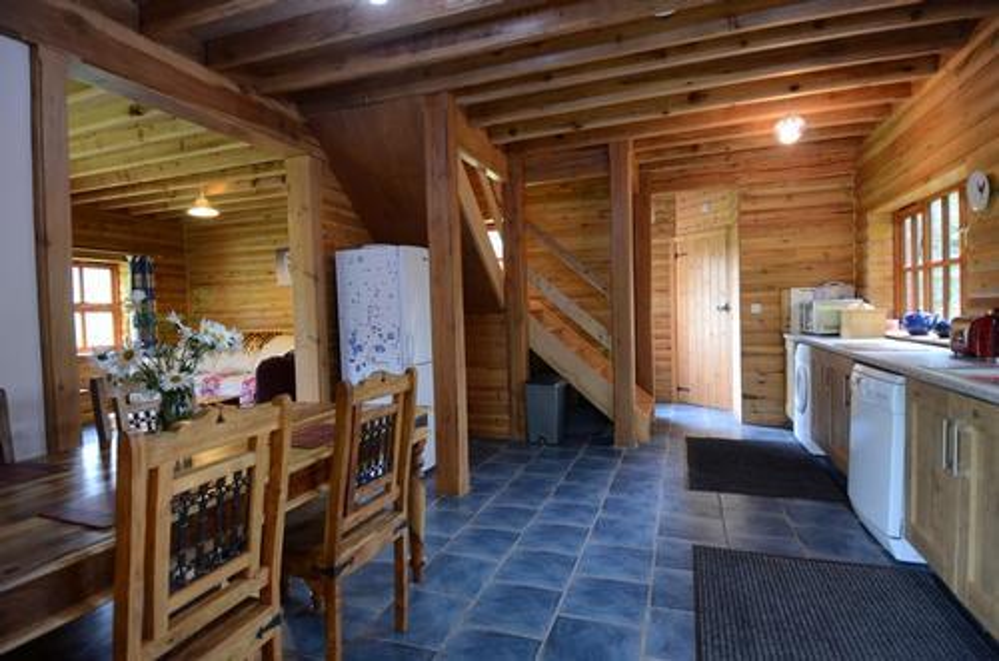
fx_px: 498
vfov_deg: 67.1
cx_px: 500
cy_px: 330
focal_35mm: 18
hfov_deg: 90.1
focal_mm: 12
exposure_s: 1/40
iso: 1000
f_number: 4
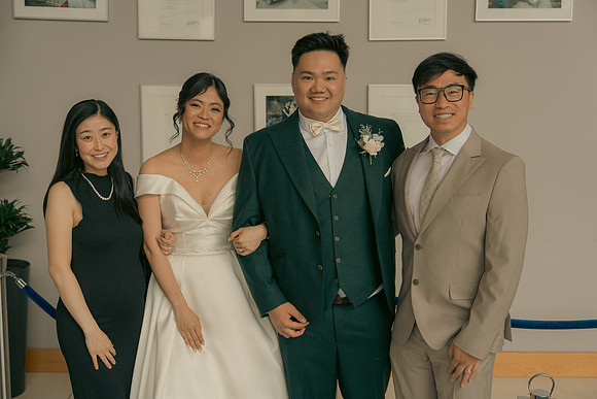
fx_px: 746
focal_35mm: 45
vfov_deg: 29.9
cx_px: 298
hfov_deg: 43.6
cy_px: 200
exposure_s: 1/160
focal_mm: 45
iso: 160
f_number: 3.5
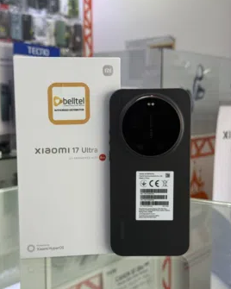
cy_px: 163
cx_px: 107
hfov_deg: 27.1
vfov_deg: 33.5
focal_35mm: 56
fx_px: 479
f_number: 1.78
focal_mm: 6.76
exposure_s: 1/631
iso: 64
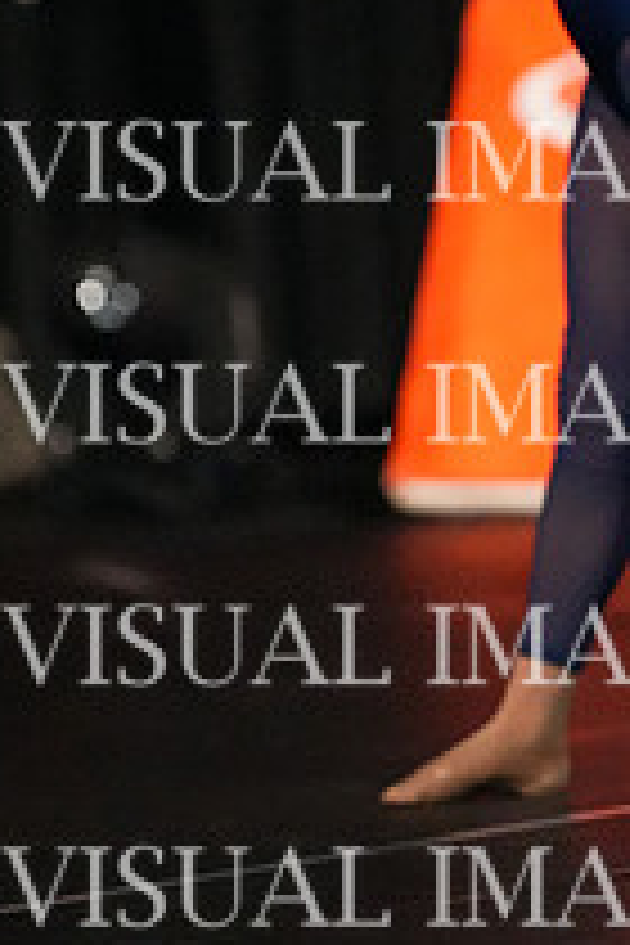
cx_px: 781
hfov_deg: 1.7
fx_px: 21707
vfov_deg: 2.5
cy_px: 40
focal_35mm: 827
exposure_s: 1/1250
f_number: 3.5
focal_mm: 300
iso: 16000
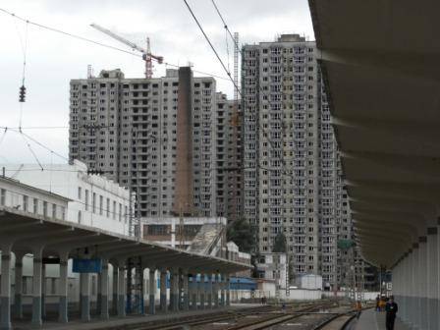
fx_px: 1271
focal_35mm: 100
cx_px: 220
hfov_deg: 19.6
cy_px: 165
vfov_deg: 14.8
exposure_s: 1/504
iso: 118
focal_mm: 17.7
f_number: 5.1
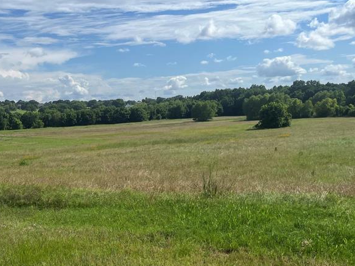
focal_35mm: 46
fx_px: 472
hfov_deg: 39.3
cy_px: 156
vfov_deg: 31.4
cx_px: 62
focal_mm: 5.1
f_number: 1.6
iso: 50
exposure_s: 1/6897
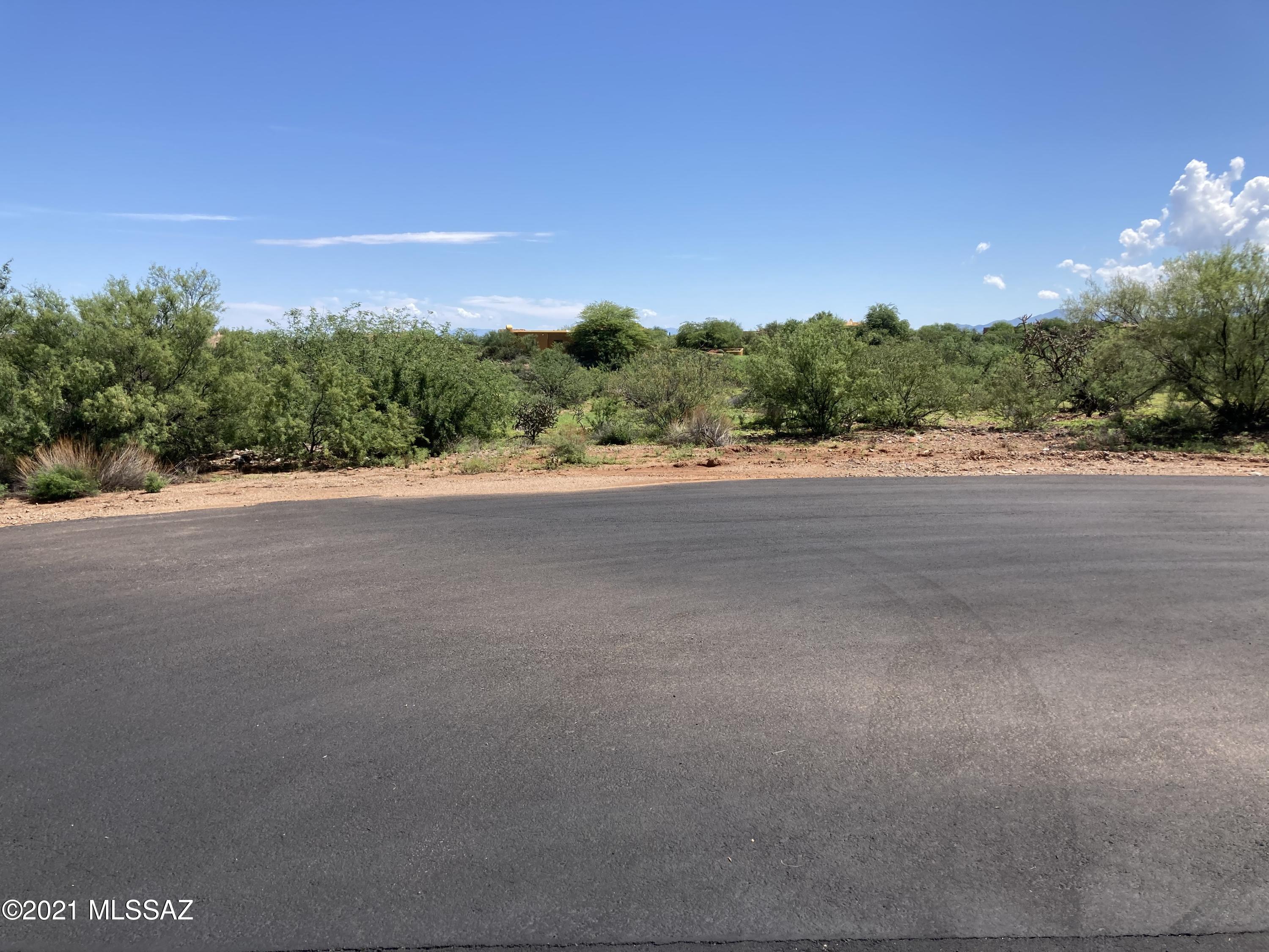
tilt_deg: -6.9
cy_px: 476
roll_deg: -3.9
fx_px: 1026
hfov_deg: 63.4
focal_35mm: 28
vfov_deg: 49.7
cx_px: 634
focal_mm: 3.99
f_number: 1.8
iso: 20
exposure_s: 1/2000
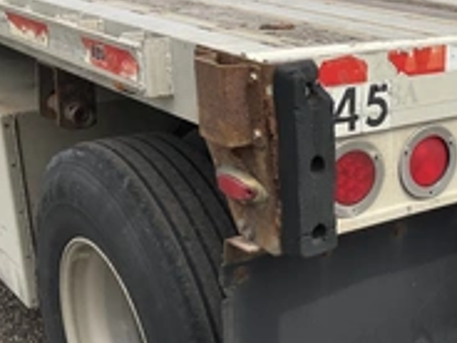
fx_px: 832
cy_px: 214
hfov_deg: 28.6
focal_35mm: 63
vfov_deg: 23.2
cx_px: 467
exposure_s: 1/1195
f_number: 1.8
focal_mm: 3
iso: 25
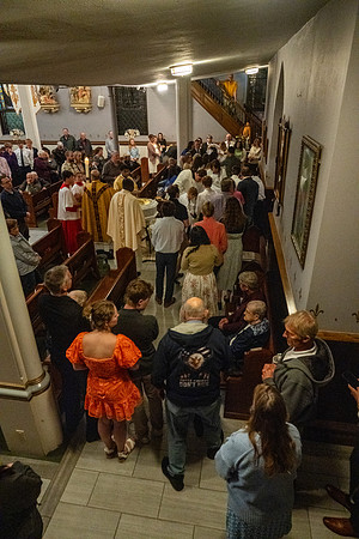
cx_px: 180
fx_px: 359
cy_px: 270
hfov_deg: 53.1
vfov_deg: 73.7
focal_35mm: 24
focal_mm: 24
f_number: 7.1
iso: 5000
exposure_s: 1/60
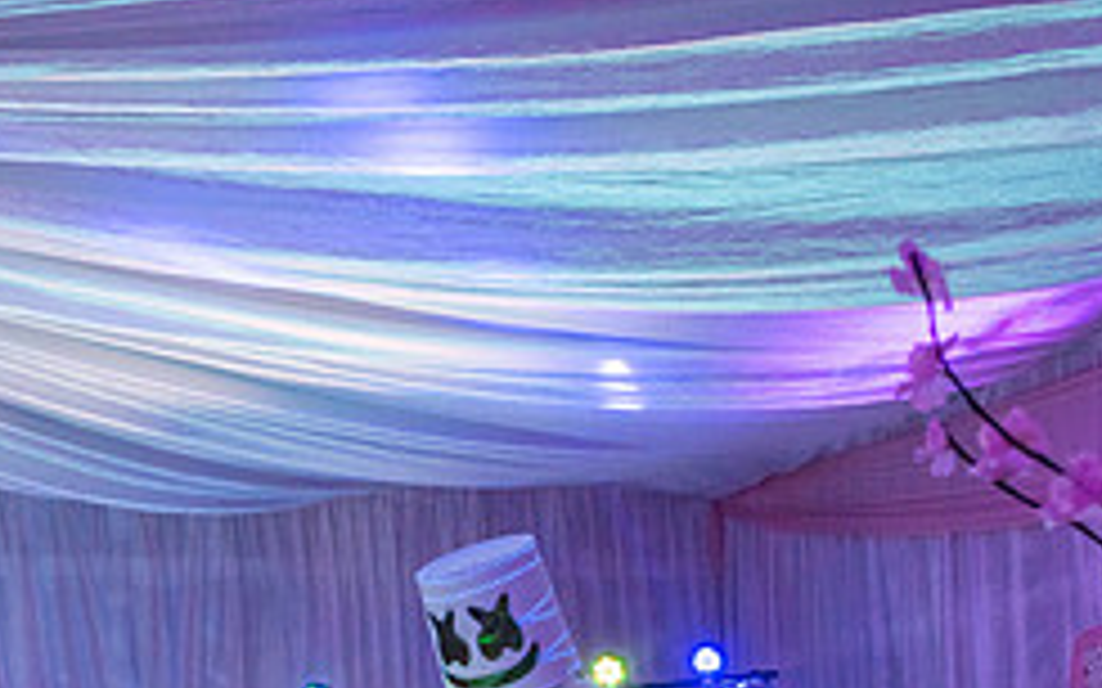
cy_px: 807
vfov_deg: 21.0
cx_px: 342
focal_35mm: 58
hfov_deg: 34.7
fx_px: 1742
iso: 1250
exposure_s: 1/160
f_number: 4
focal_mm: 24
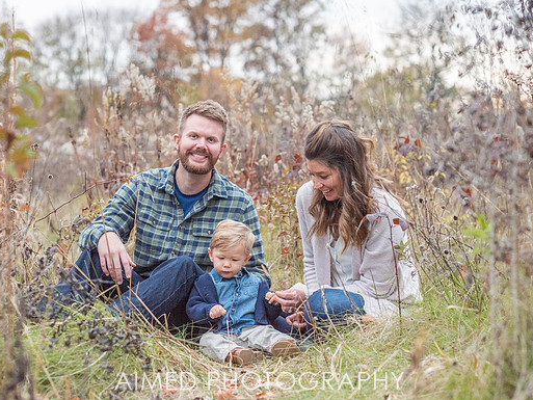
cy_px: 204
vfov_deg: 15.3
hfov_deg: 20.2
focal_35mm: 97
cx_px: 266
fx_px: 1494
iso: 1250
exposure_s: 1/400
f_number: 4
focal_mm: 85
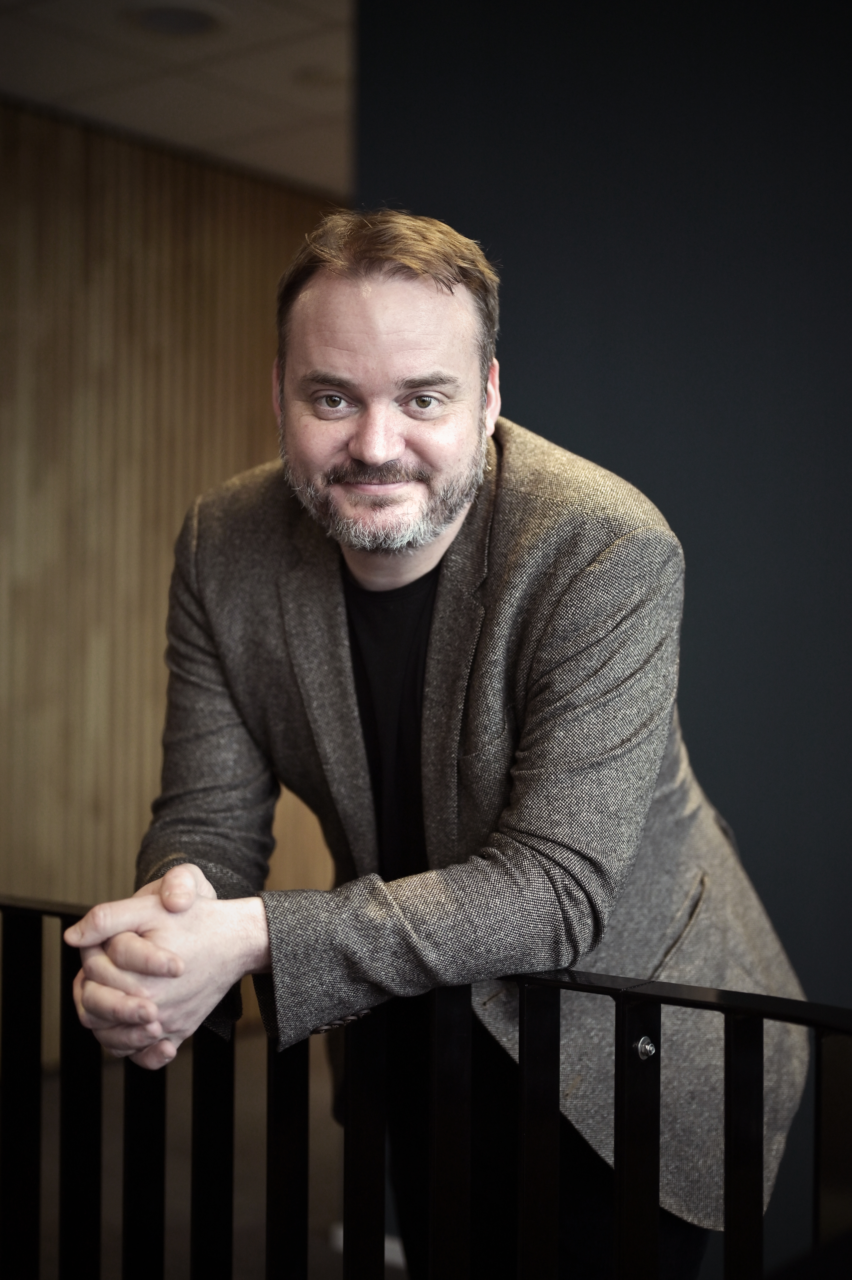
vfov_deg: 39.6
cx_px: 426
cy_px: 640
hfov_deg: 27.0
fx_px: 1777
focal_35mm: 50
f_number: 1.8
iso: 400
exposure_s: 1/250
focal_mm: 50
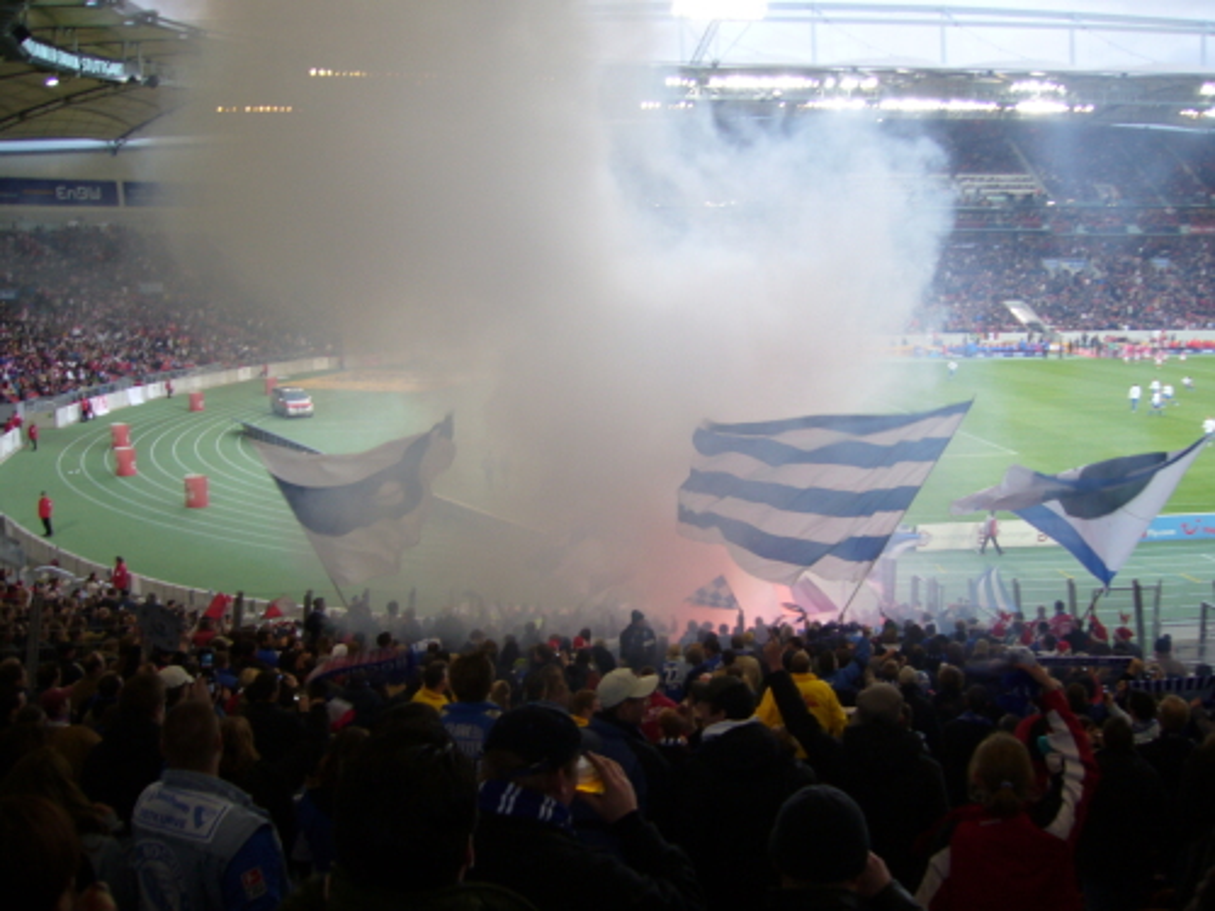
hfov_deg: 52.6
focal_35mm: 35
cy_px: 456
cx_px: 608
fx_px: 1228
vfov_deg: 40.7
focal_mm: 5.8
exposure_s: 1/40
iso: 80
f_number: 2.8
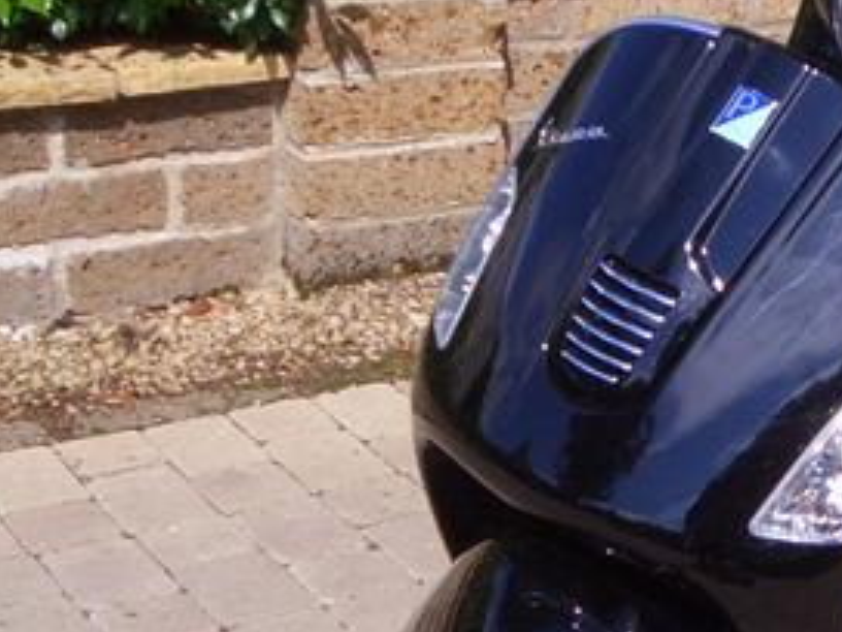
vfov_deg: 13.9
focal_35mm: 106
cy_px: 428
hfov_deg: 18.0
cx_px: 879
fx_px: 2578
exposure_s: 1/640
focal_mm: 4.8
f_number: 4
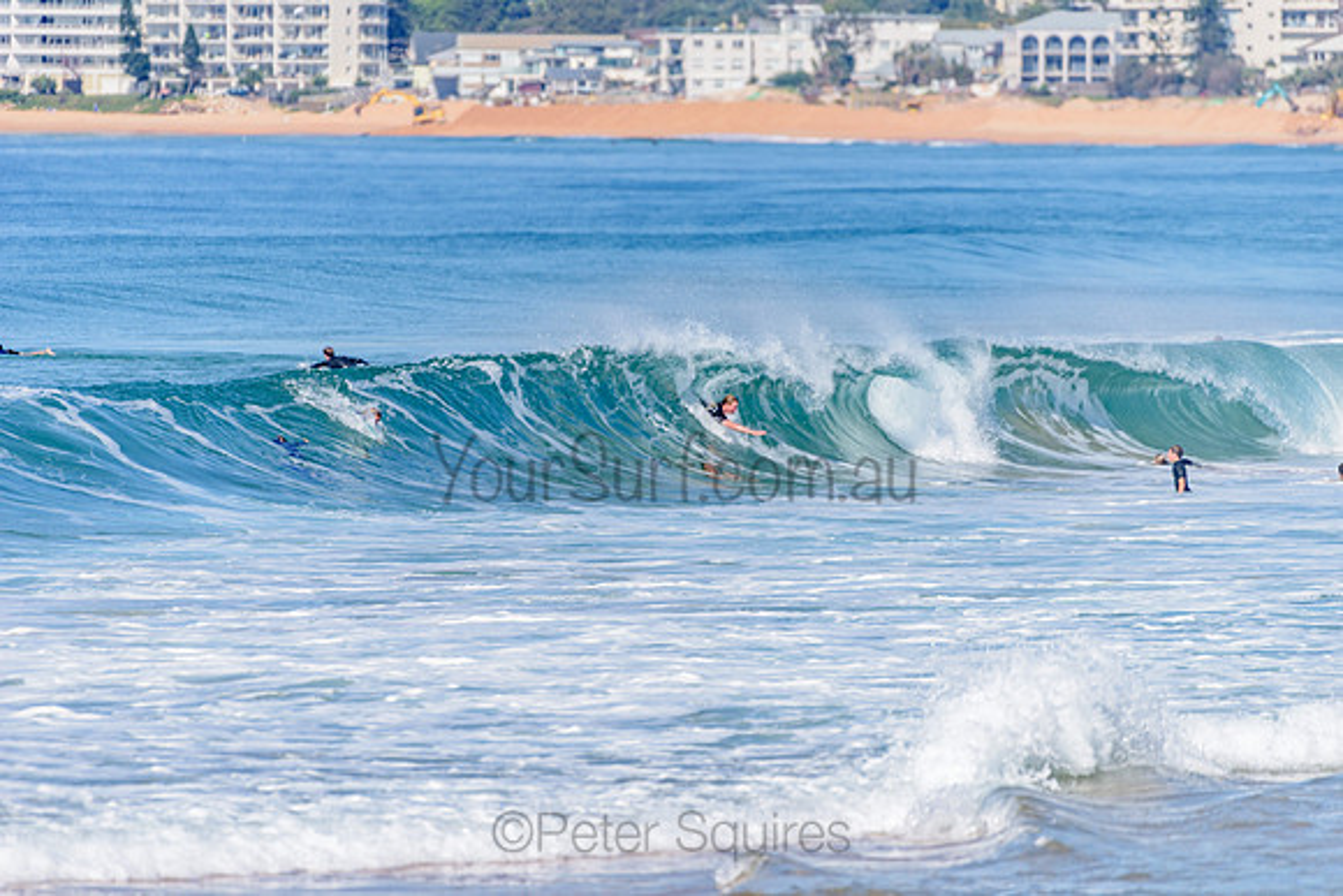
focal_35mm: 500
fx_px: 18656
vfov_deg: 2.8
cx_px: 672
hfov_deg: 4.1
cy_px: 448
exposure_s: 1/2000
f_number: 5.6
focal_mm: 500
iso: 140
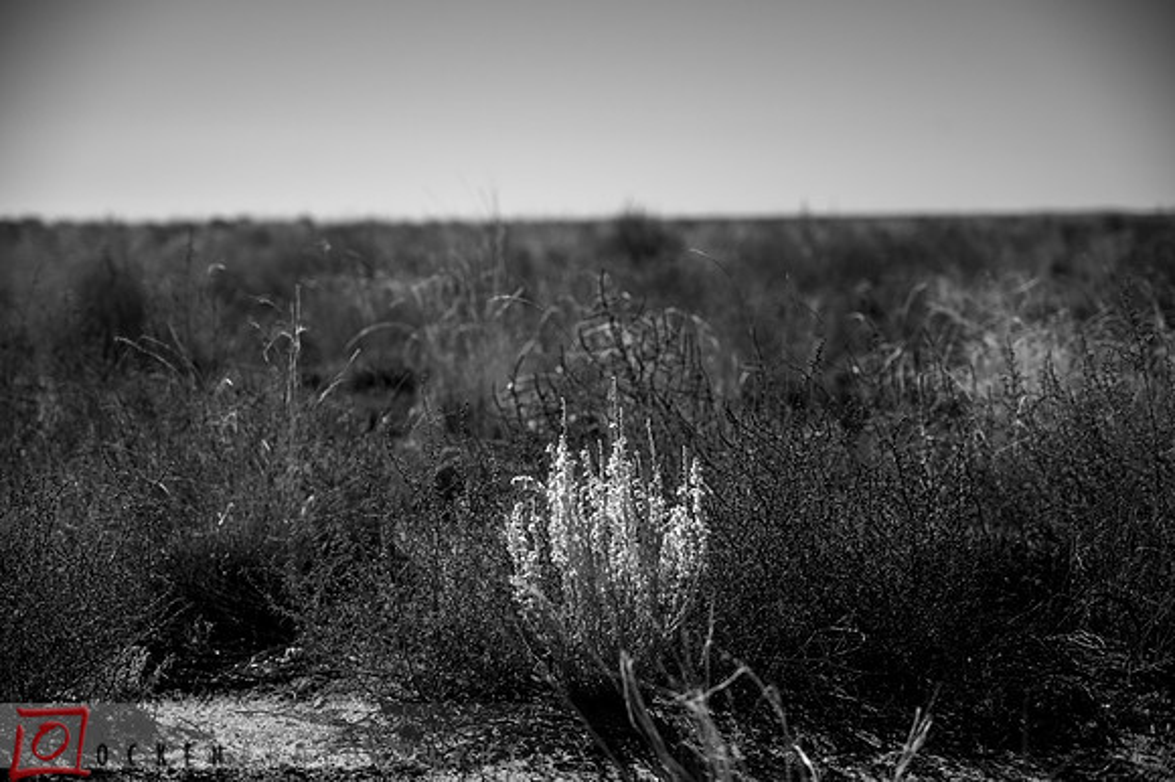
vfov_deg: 19.4
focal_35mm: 70
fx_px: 2283
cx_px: 588
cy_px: 391
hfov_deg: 28.9
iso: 200
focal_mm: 70
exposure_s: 1/4000
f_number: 4
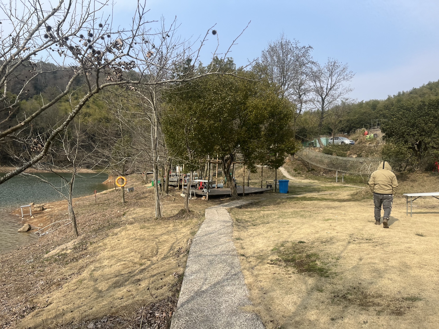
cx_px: 220
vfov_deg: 53.1
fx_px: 330
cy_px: 164
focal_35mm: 26
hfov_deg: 67.3
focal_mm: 5.1
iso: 50
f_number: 1.6
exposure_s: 1/2899
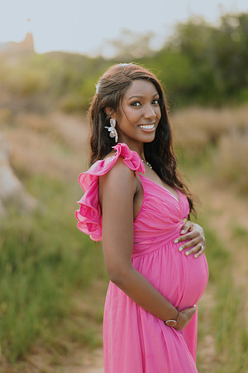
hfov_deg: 23.4
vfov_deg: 34.5
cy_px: 186
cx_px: 124
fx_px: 599
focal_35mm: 58
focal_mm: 58
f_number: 1.4
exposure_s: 1/640
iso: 50
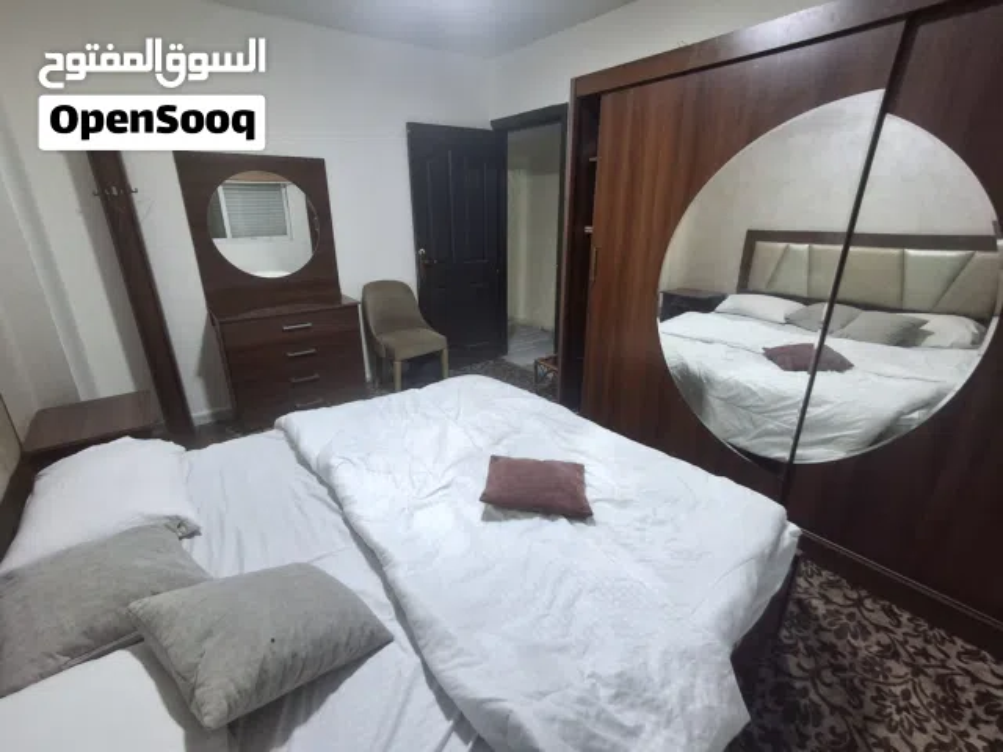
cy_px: 376
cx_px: 502
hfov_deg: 94.5
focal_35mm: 16
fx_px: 464
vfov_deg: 78.1
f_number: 2.2
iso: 100
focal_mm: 1.64
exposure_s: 1/50
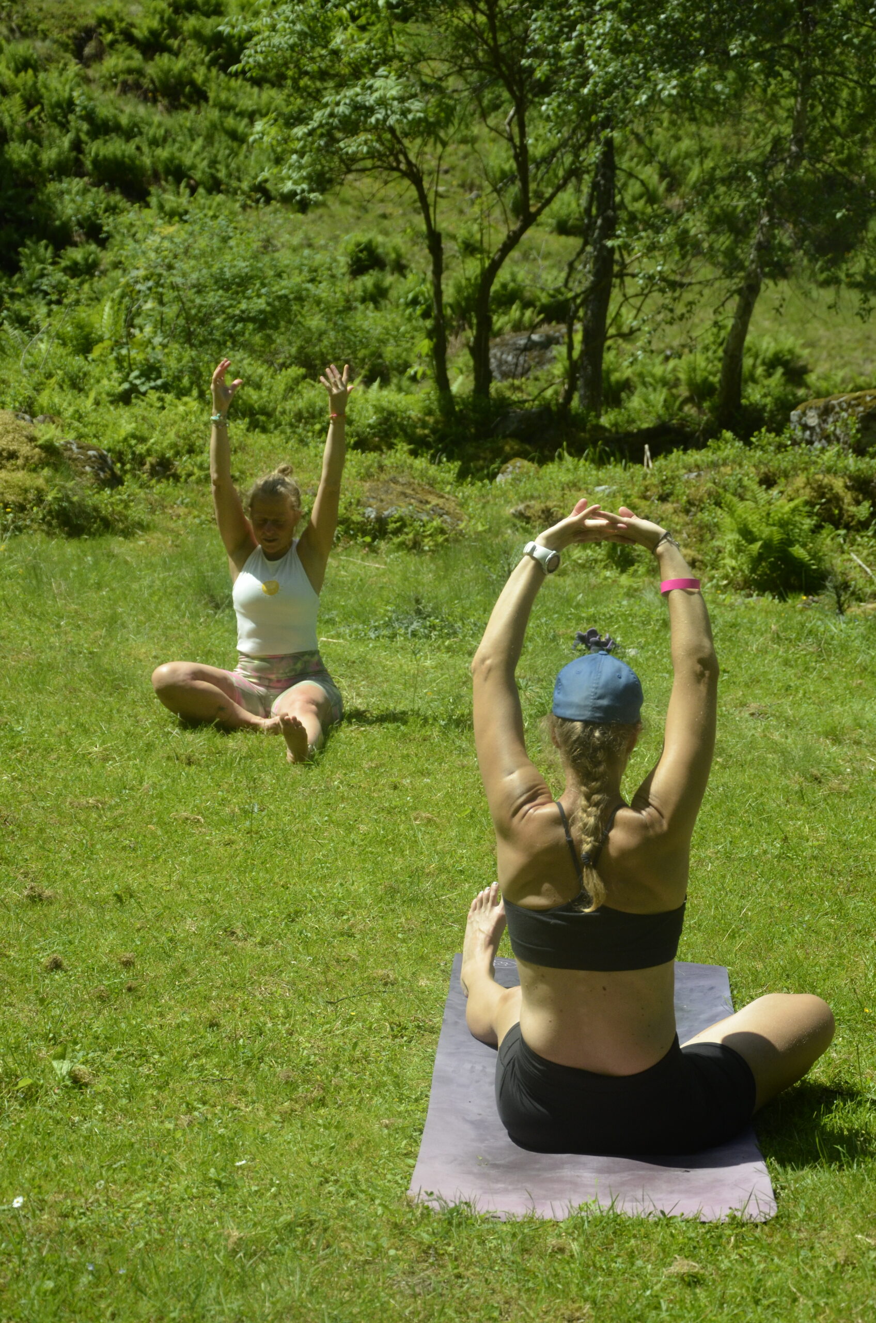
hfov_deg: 17.4
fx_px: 2859
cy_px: 662
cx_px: 438
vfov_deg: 26.0
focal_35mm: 78
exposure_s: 1/4000
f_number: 5
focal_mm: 52
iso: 900
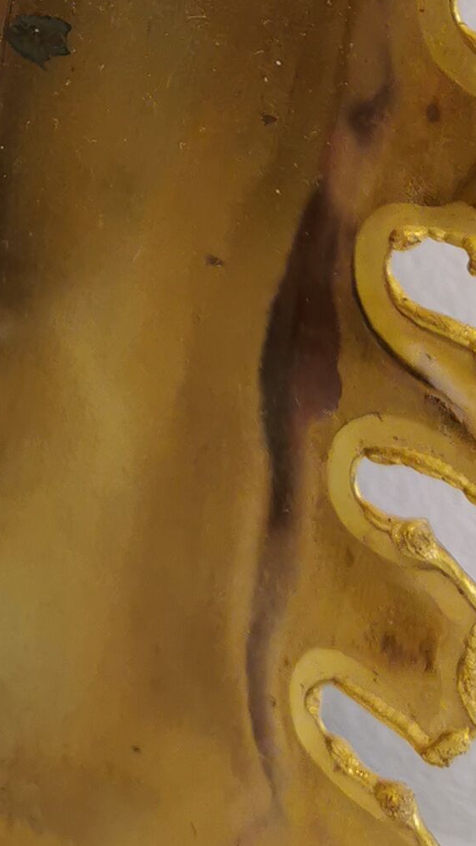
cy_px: -267
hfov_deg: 11.1
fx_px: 2402
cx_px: -79
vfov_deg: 18.5
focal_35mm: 107
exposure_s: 1/100
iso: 100
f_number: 1.6
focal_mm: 5.56
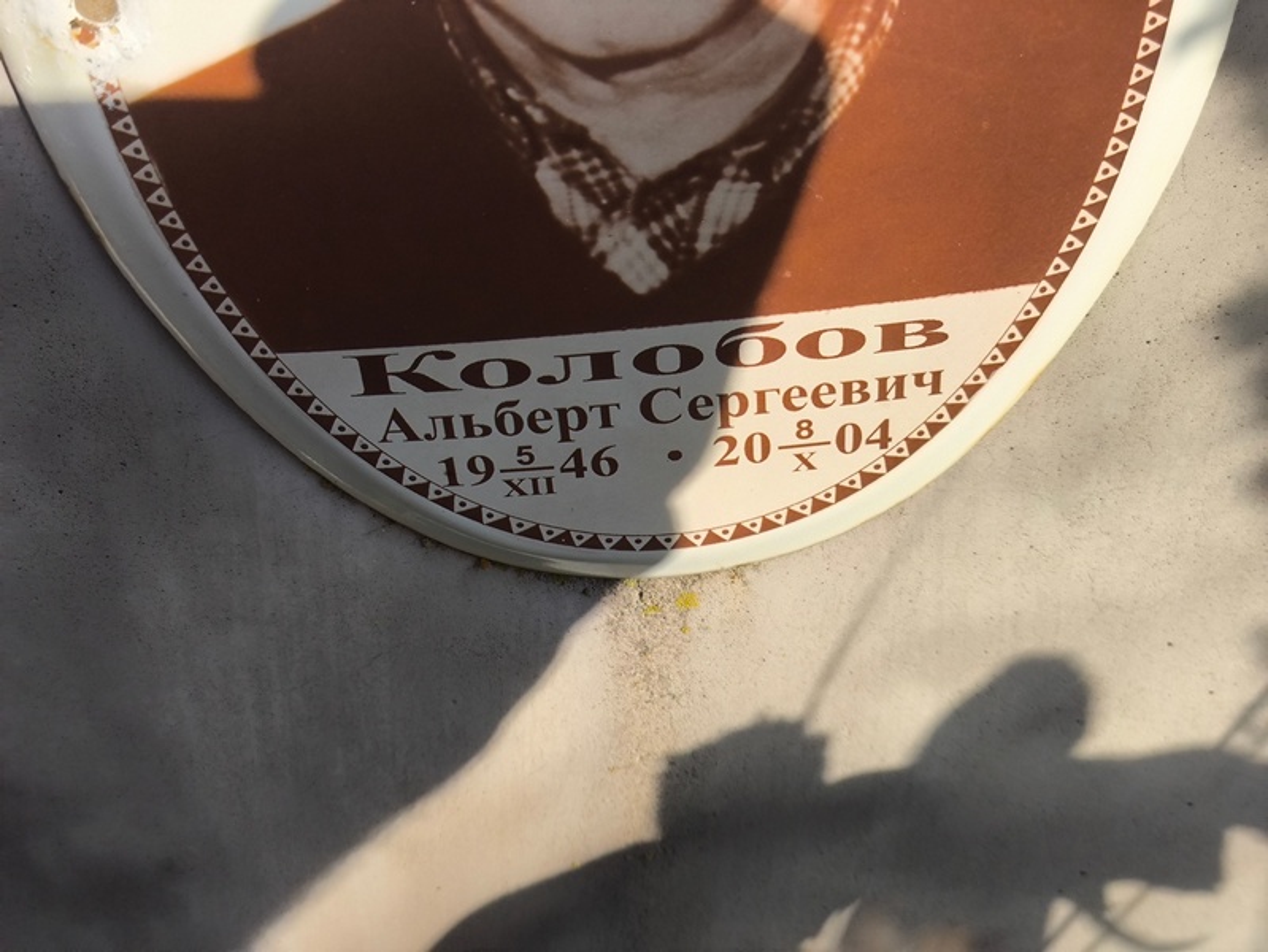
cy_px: 476
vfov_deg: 29.1
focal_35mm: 50
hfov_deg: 38.2
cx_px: 634
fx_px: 1832
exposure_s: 1/954
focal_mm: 4.71
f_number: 1.7
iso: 50
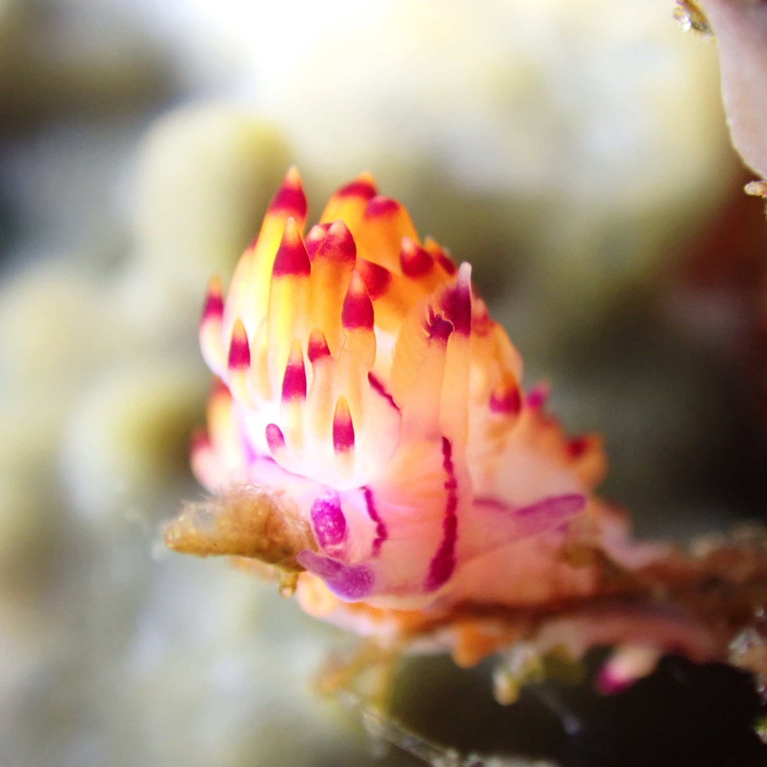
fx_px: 2958
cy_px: 384
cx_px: 434
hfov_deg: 14.8
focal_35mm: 118
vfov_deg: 14.8
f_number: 4.9
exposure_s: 1/320
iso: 800
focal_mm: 18
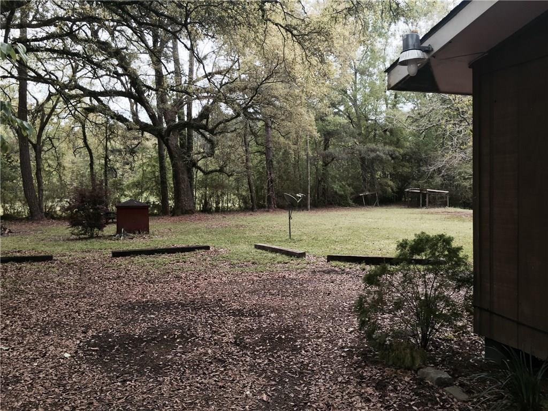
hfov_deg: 61.7
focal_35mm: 29
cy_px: 206
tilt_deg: -2.8
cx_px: 274
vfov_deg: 48.2
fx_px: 459
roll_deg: +0.1
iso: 32
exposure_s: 1/332
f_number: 2.2
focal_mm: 4.15
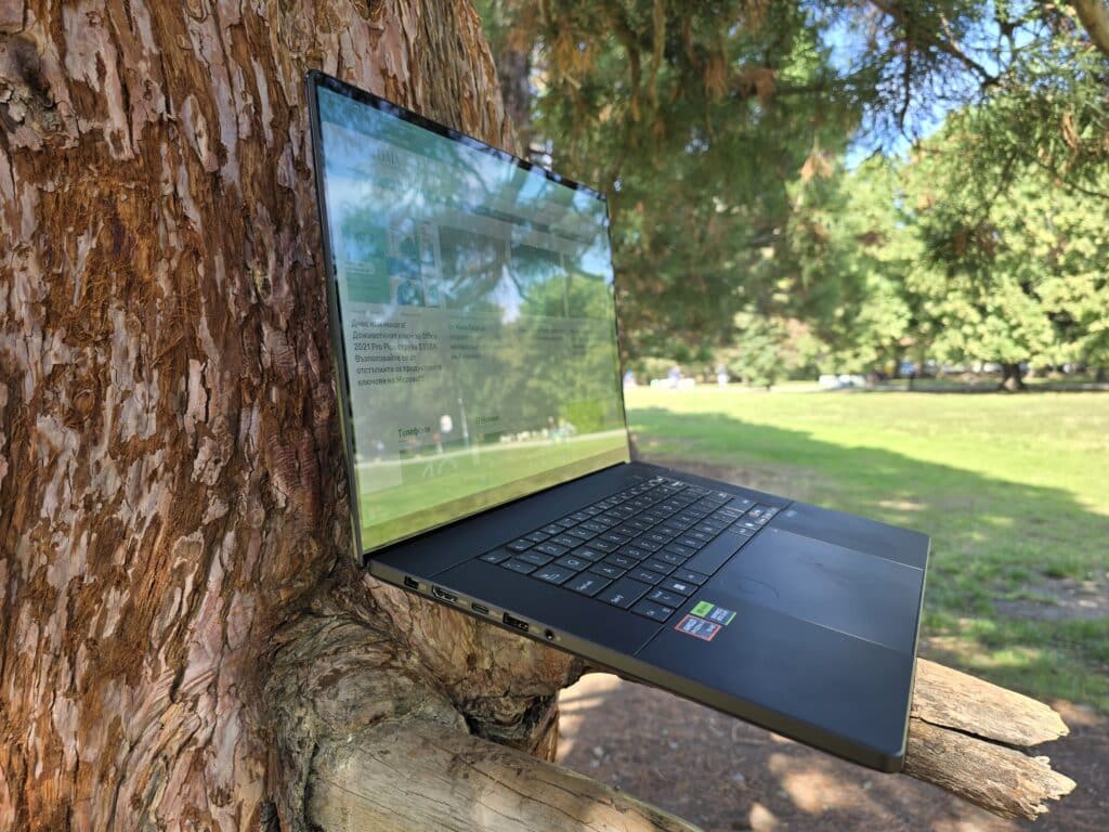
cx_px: 554
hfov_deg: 73.9
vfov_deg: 58.9
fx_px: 737
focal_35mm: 23
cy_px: 416
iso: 20
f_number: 1.7
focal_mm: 6.3
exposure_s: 1/180
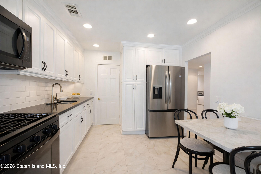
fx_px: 109
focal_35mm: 15
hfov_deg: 100.4
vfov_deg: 77.3
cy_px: 87
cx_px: 130
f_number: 7.1
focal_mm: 10
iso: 1000
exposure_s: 1/60
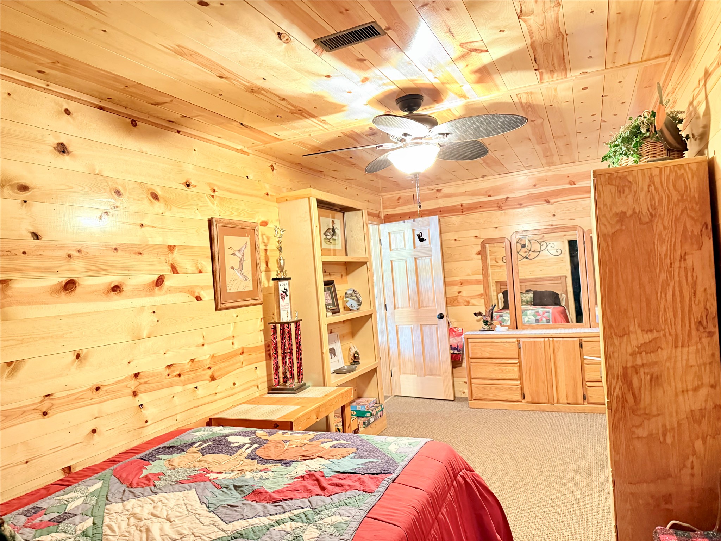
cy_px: 270
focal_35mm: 24
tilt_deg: +0.6
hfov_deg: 71.6
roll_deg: +4.8
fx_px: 500
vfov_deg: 56.8
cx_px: 360
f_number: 1.78
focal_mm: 6.76
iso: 2000
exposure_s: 1/15
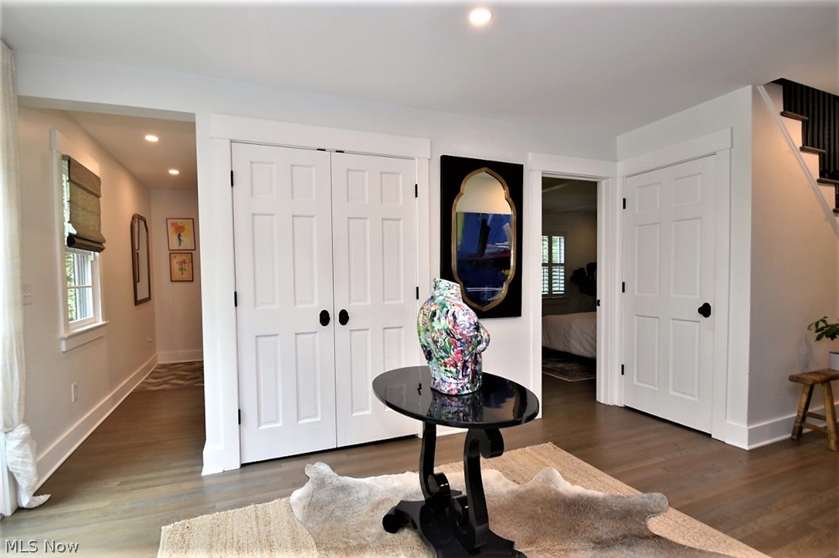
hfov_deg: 95.0
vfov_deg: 72.0
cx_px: 420
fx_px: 384
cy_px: 279
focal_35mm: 16
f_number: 8
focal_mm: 11
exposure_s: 1/30
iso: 200
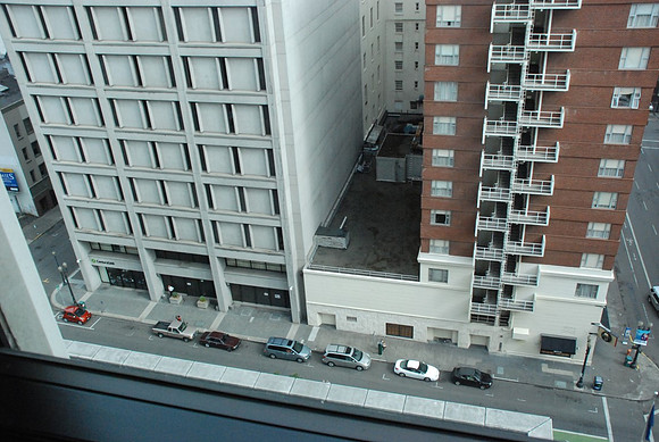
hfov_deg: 61.8
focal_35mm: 30
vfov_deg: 43.8
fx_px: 550
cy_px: 221
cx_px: 330
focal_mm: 20
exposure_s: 1/2500
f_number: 4.5
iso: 1600
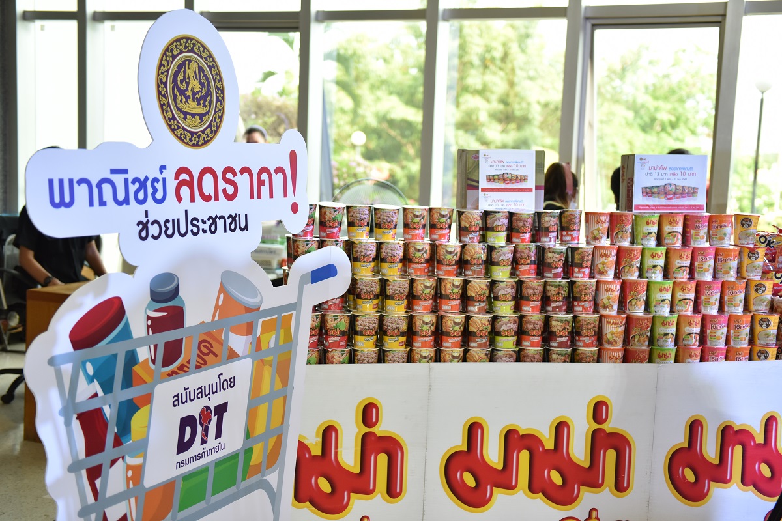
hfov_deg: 39.6
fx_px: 1086
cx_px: 391
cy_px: 260
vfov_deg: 27.0
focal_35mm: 50
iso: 1000
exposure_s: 1/160
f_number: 2.8
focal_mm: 50
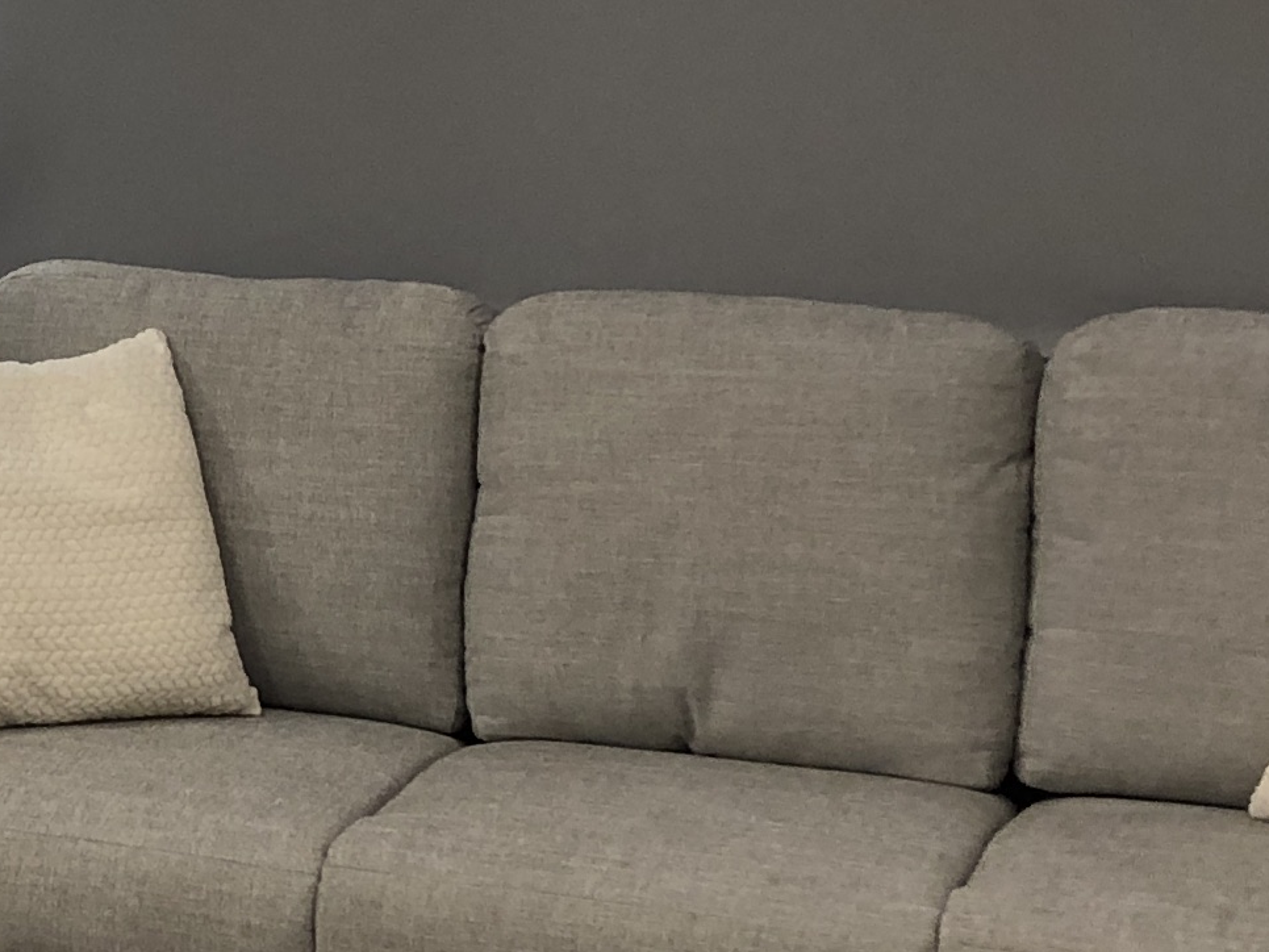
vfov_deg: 12.6
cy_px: 231
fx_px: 4290
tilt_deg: -7.6
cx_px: -355
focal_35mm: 117
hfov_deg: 16.0
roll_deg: +0.5
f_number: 1.8
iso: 40
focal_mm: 3.99
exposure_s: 1/24
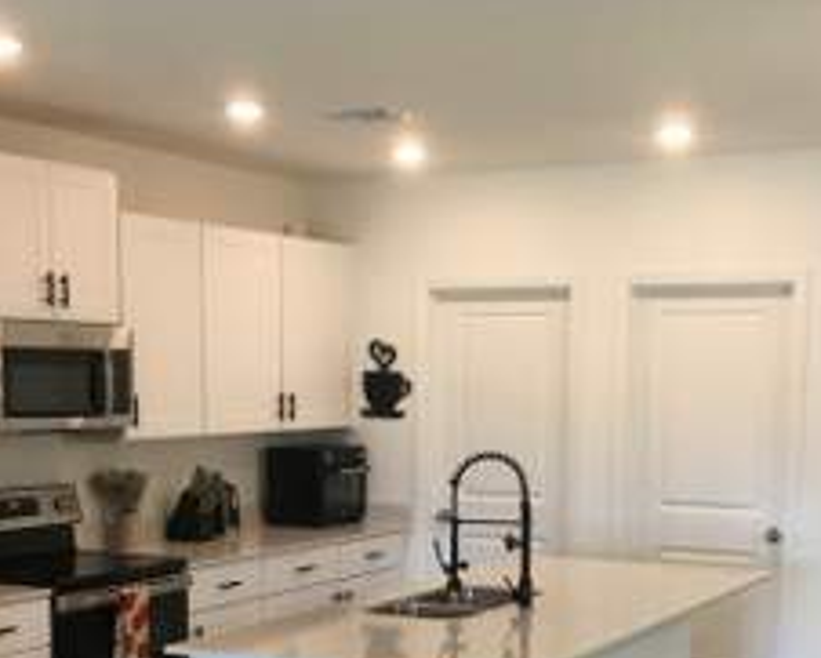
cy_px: 582
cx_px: 458
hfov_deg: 31.4
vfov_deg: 24.7
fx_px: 1459
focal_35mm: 60
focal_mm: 4.15
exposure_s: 1/30
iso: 40
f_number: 2.2
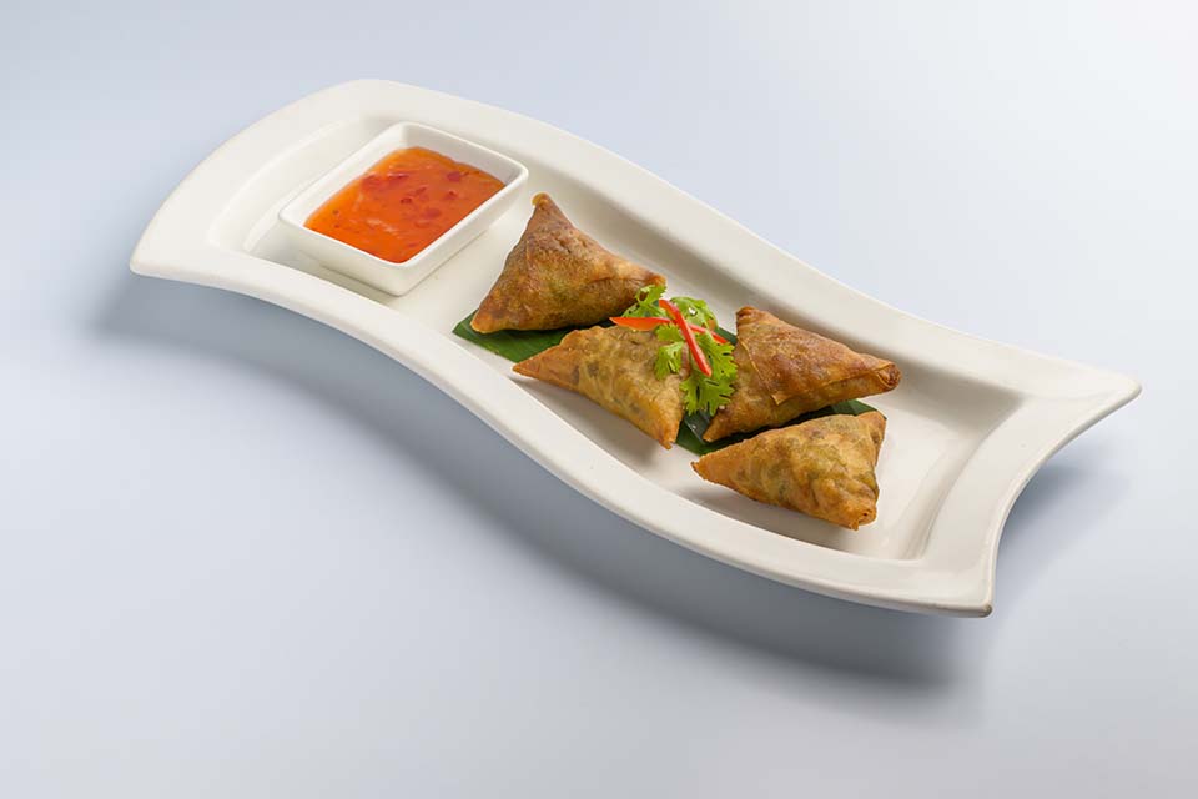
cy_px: 400
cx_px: 599
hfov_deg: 23.9
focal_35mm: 85
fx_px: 2828
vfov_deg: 16.1
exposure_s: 1/200
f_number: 8.5
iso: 80
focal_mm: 85
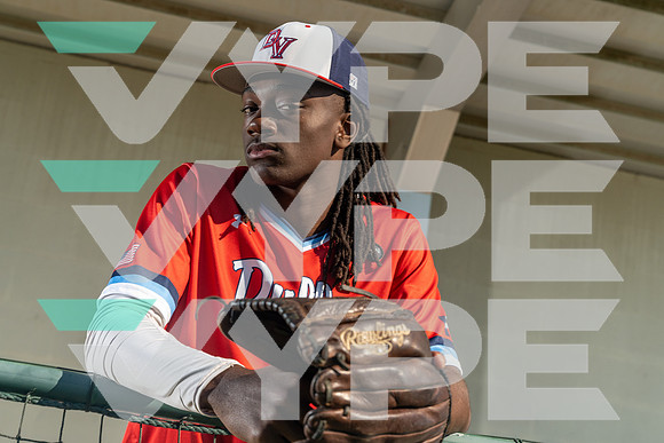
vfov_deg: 25.5
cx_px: 332
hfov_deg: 37.5
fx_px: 978
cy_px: 222
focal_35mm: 53
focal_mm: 53
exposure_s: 1/200
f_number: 5
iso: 500
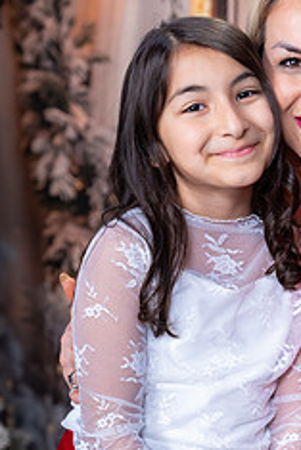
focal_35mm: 111
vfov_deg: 18.4
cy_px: 285
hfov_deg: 12.2
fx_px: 1390
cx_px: 284
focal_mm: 58
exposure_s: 1/200
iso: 500
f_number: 3.5
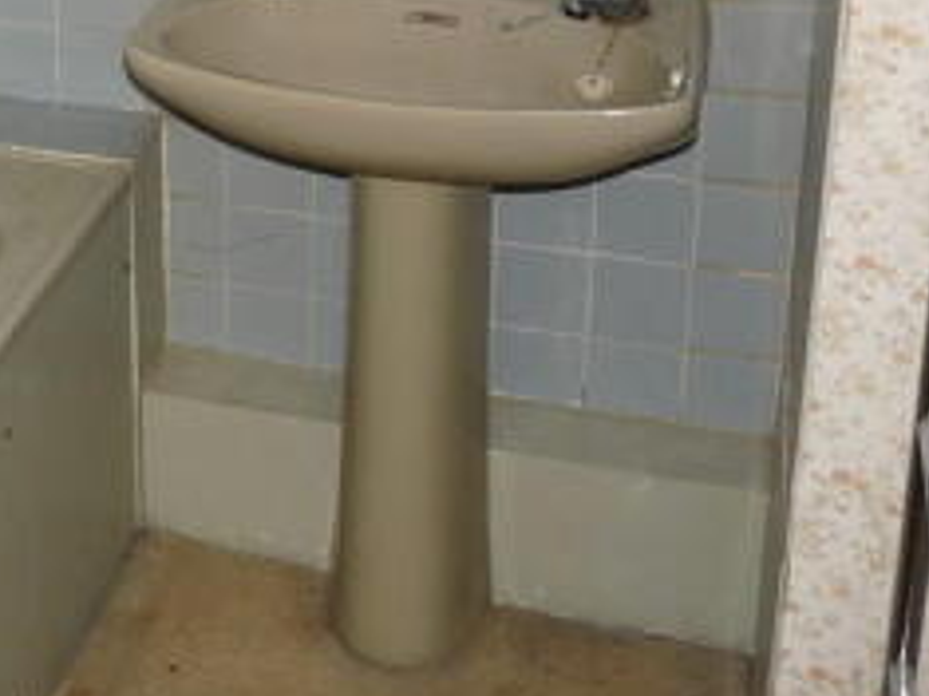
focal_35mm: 67
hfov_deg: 26.8
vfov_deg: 20.9
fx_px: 1797
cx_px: -69
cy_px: -69
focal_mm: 4.8
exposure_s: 1/30
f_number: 2.8
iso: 100
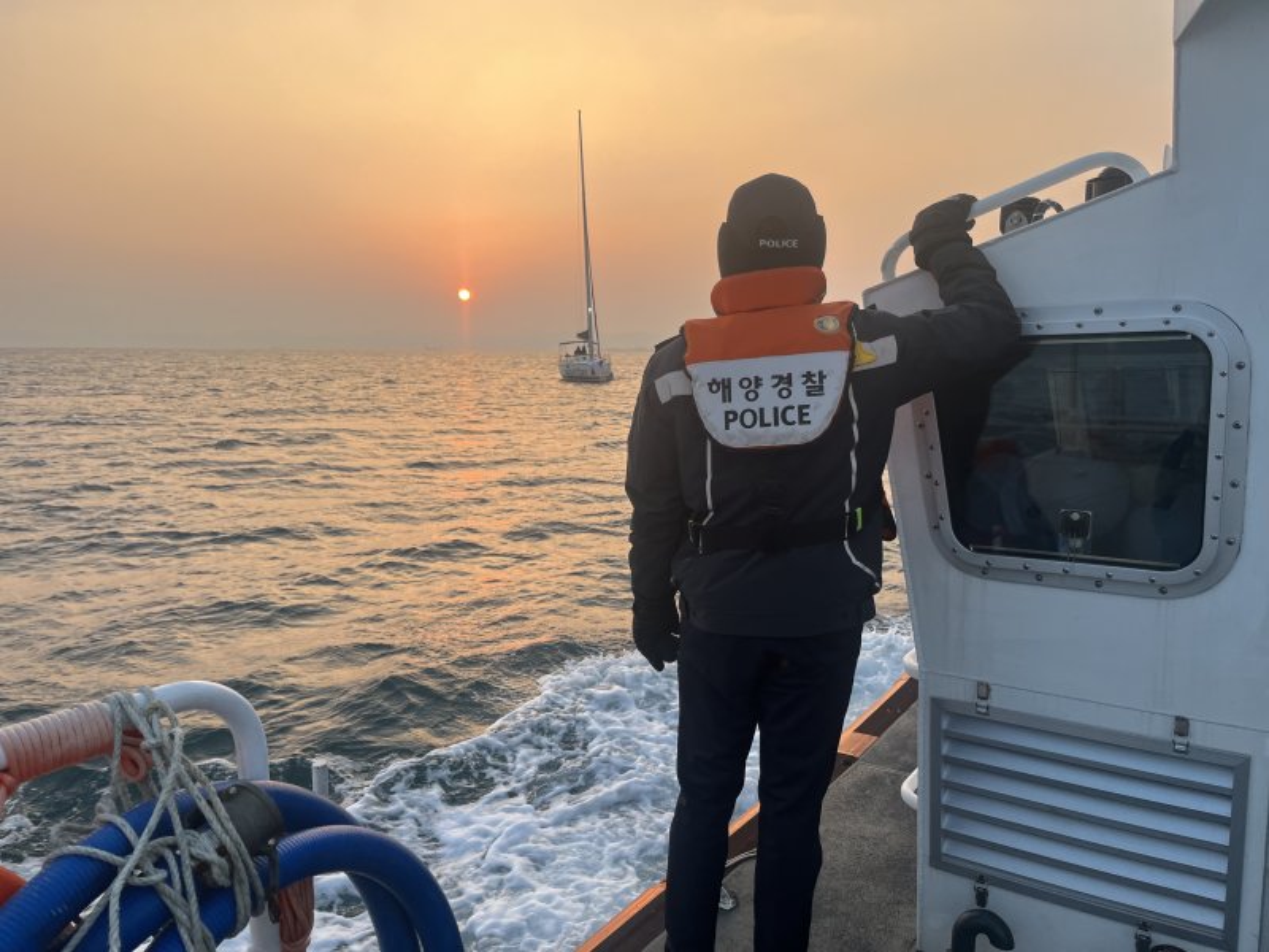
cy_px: 476
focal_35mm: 26
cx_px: 634
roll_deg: +0.1
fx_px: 953
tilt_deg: -5.4
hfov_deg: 67.3
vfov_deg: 53.1
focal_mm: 5.1
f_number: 1.6
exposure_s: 1/566
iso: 50
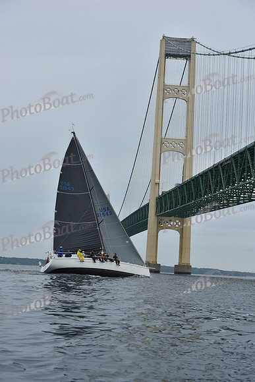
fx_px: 743
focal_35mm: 70
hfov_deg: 19.5
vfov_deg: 28.8
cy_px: 191
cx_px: 128
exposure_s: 1/800
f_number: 8
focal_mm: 70
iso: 250
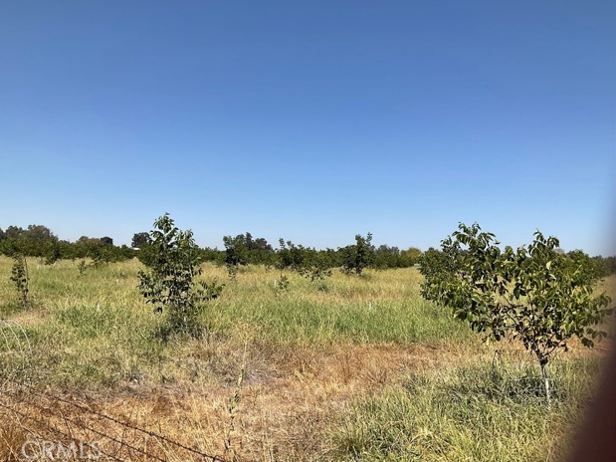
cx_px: 299
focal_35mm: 30
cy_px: 225
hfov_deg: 60.0
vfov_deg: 46.8
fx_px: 534
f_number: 1.8
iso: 16
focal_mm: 3
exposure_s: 1/2427
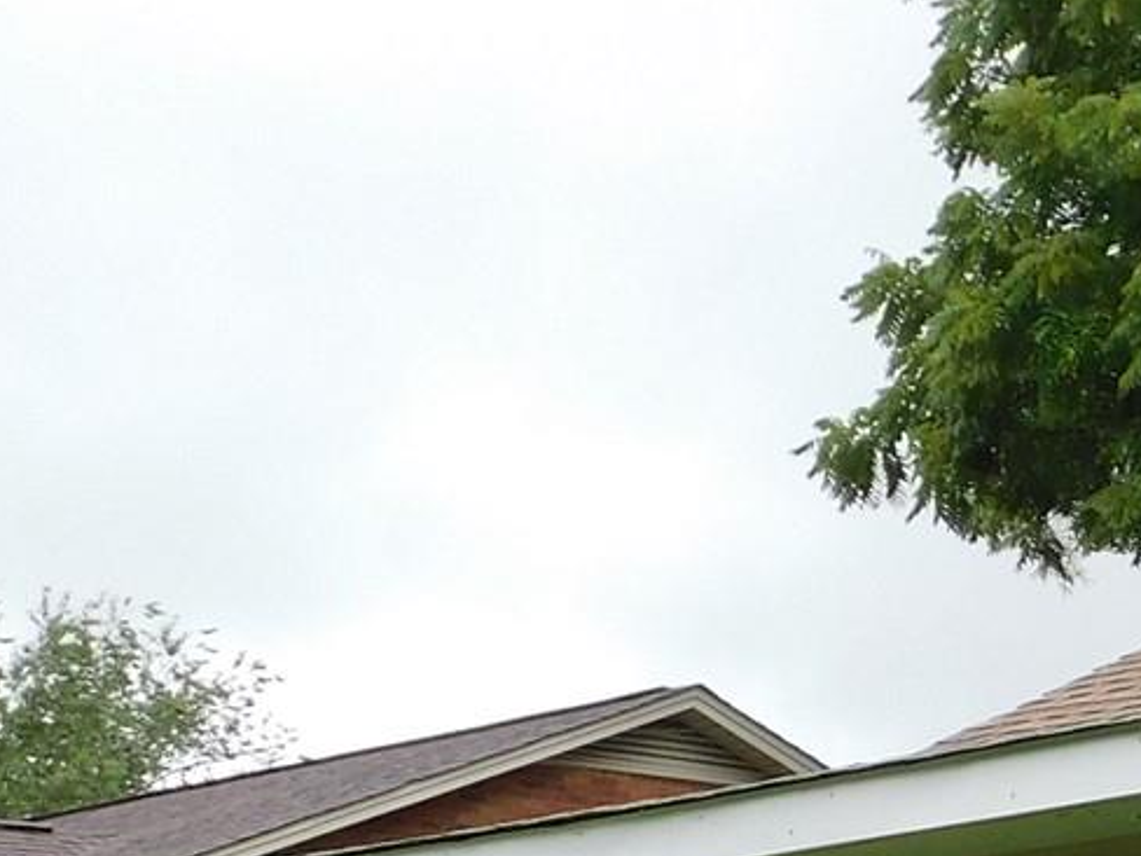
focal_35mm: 126
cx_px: 1896
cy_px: 1024
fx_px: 4153
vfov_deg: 11.5
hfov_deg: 14.2
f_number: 3.2
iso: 125
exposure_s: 1/320
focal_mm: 5.3
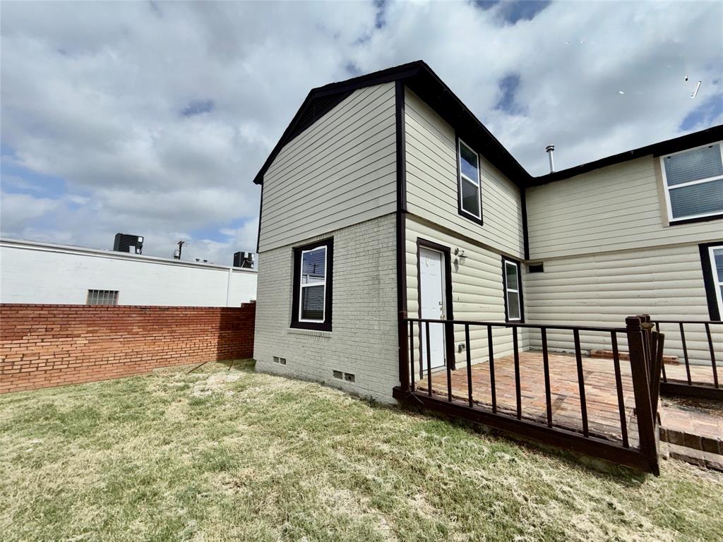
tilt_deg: +8.1
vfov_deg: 85.7
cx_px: 362
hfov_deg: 102.1
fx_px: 292
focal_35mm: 14
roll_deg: -0.7
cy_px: 271
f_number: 2.2
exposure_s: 1/2165
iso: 16
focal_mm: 2.22
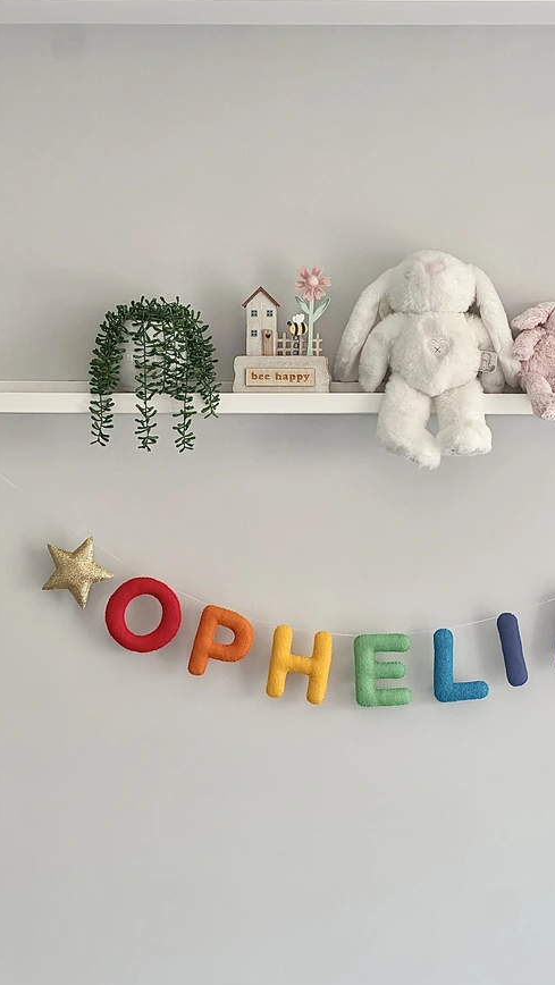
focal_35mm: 85
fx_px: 2221
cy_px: 492
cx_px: 370
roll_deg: -0.9
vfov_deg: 25.0
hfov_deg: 14.2
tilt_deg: -2.4
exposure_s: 1/99
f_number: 2.8
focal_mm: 9
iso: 100
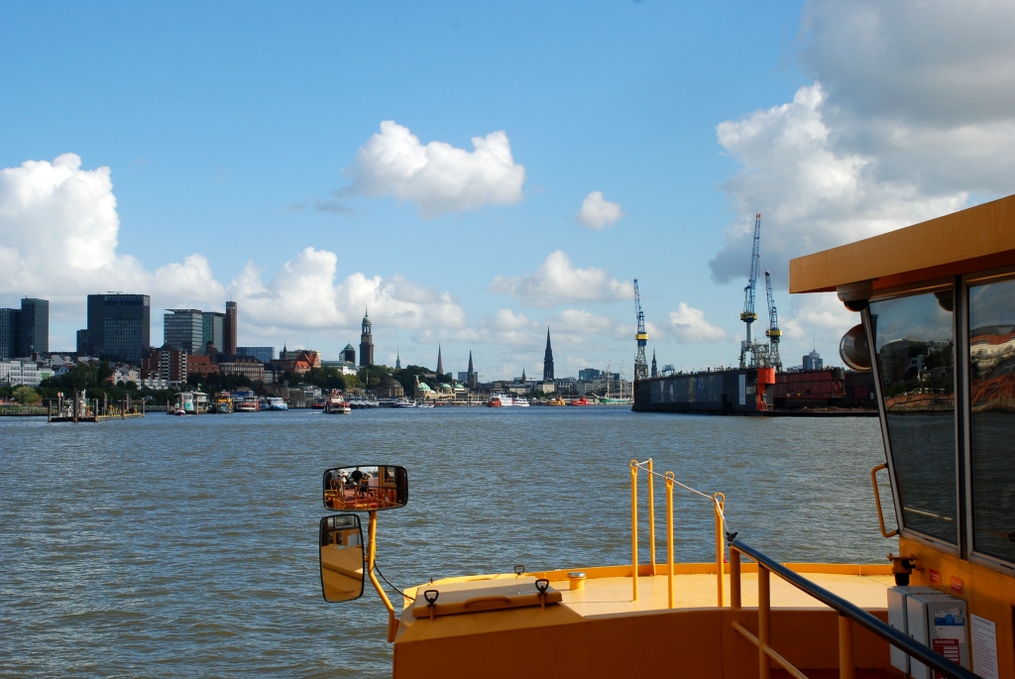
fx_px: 1482
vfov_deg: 25.8
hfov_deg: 37.8
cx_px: 508
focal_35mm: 52
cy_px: 340
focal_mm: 35
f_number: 10
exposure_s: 1/250
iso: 200
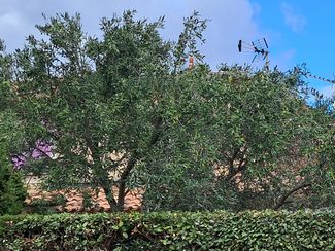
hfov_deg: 22.3
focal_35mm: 83
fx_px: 804
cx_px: 365
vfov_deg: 17.6
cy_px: 220
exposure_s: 1/517
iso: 50
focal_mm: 4
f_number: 1.8
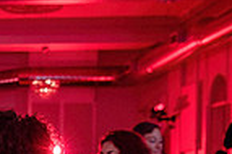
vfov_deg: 10.8
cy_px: 185
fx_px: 798
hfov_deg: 14.3
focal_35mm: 124
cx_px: -207
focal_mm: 24
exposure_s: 1/100
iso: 800
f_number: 4
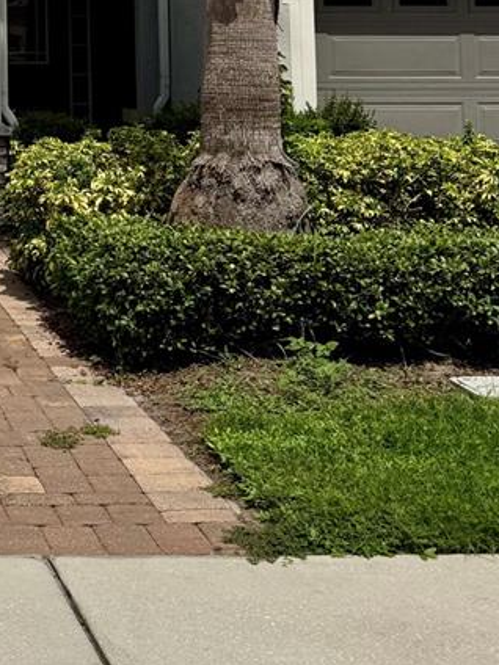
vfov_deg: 26.6
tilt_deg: +3.9
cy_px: -44
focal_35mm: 68
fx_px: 1307
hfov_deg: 19.8
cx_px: -163
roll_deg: +0.1
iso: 80
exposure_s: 1/10417
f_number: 1.78
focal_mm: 6.76
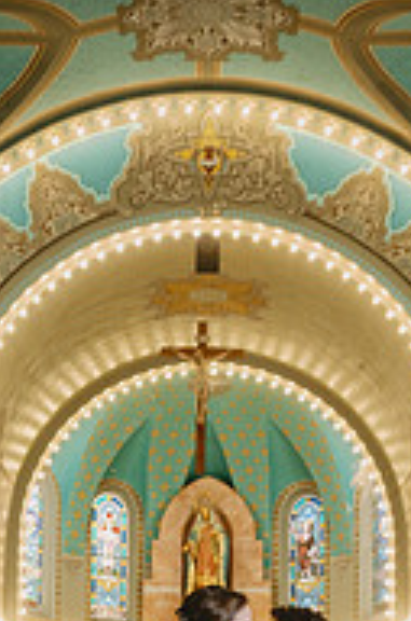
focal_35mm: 81
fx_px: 1395
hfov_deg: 16.8
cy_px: 695
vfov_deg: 23.5
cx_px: 193
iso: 1000
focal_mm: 34.5
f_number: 4
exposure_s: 1/125
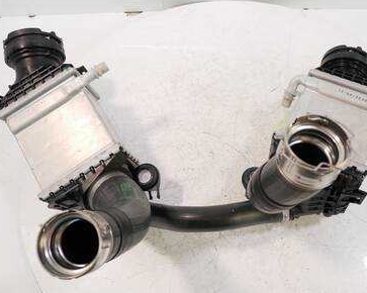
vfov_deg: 47.1
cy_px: 145
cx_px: 204
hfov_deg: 57.1
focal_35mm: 31
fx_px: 337
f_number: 3.5
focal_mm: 12
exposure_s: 1/60
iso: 500
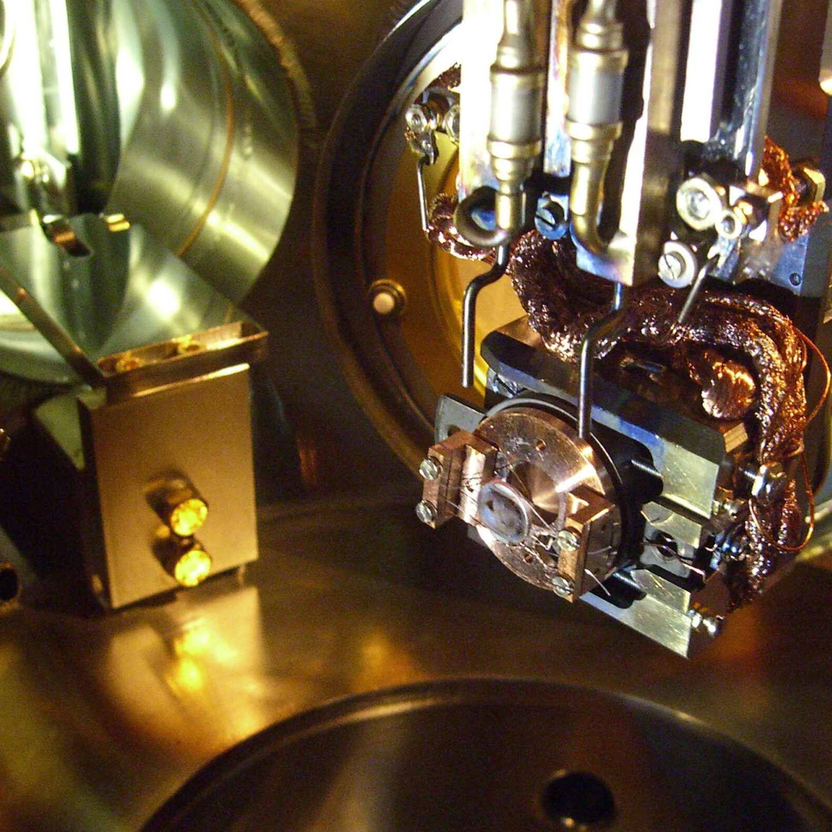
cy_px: 472
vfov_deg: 31.6
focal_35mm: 54
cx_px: 462
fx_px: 1468
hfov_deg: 31.6
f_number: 2.8
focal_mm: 7.9
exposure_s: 1/8
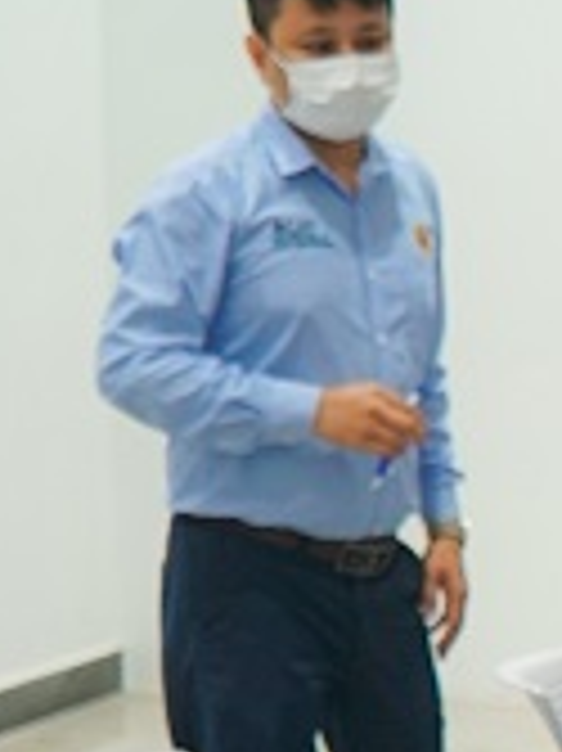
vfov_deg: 11.7
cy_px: 838
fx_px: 3598
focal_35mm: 166
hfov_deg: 8.1
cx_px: 1448
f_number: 5
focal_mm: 36
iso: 500
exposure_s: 1/100
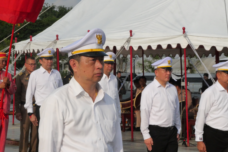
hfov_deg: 16.5
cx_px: 114
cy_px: 76
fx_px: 786
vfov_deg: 11.1
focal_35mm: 124
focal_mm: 60
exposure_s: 1/2000
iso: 3200
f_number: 20
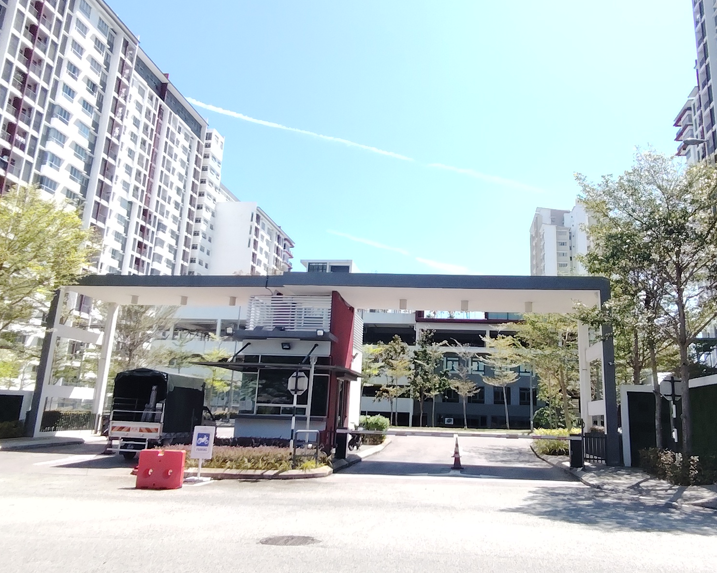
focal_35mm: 29
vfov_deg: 49.9
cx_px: 398
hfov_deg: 60.3
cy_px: 261
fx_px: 615
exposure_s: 1/577
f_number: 2.2
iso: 100
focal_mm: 1.43
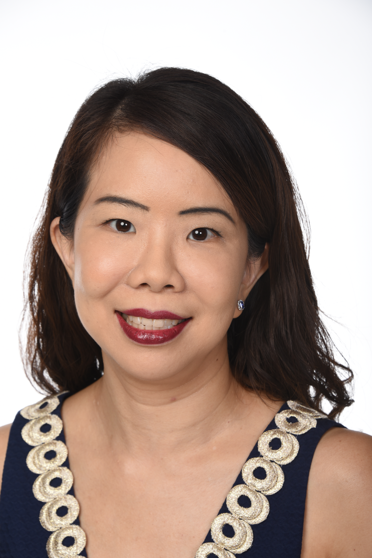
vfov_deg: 14.1
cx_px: 186
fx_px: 2245
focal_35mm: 145
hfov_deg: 9.5
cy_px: 279
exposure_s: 1/160
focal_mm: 145
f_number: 11
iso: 320
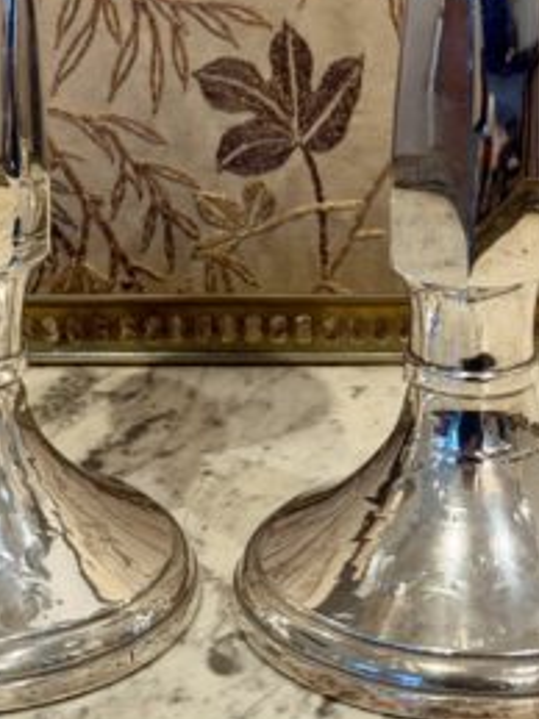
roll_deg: +0.0
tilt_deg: -14.9
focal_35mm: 114
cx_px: 217
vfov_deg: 16.9
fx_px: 2369
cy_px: 11
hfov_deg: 13.0
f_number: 1.78
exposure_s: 1/50
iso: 200
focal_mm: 6.76
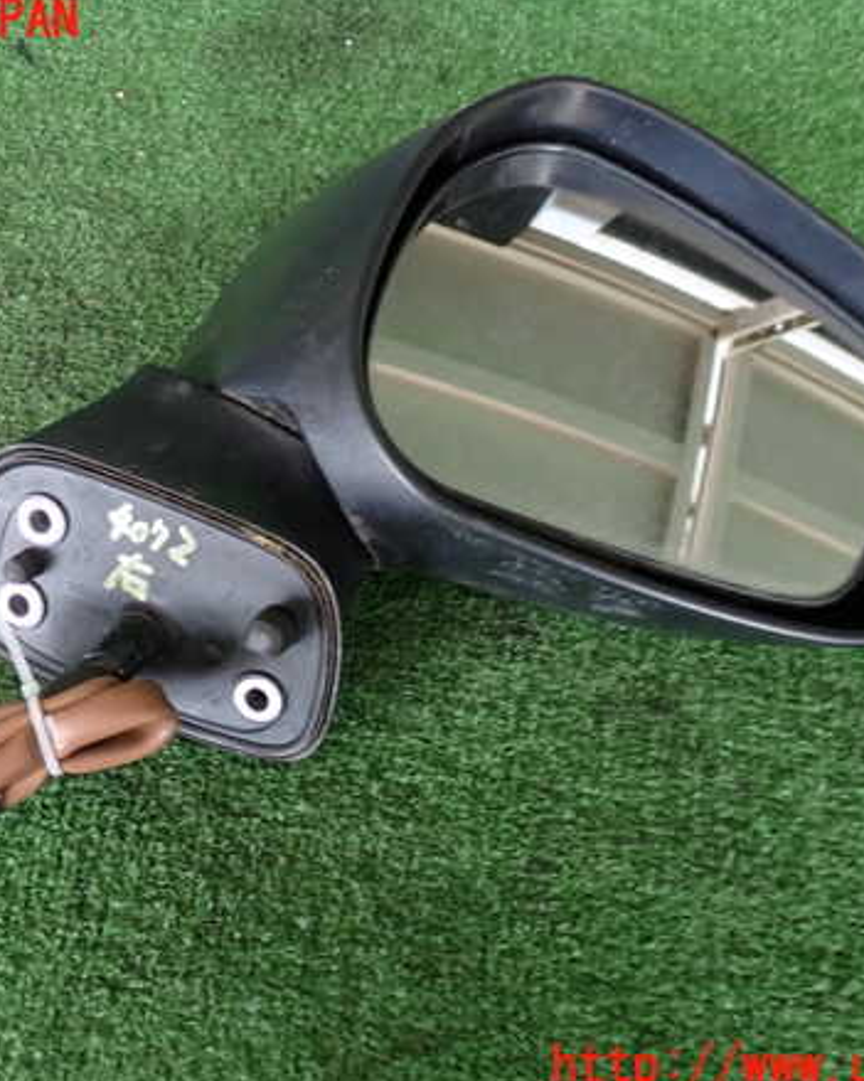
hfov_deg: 37.3
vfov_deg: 45.8
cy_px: 544
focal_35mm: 40
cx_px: 369
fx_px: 1279
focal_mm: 5.4
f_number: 2.3
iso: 200
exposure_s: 1/50
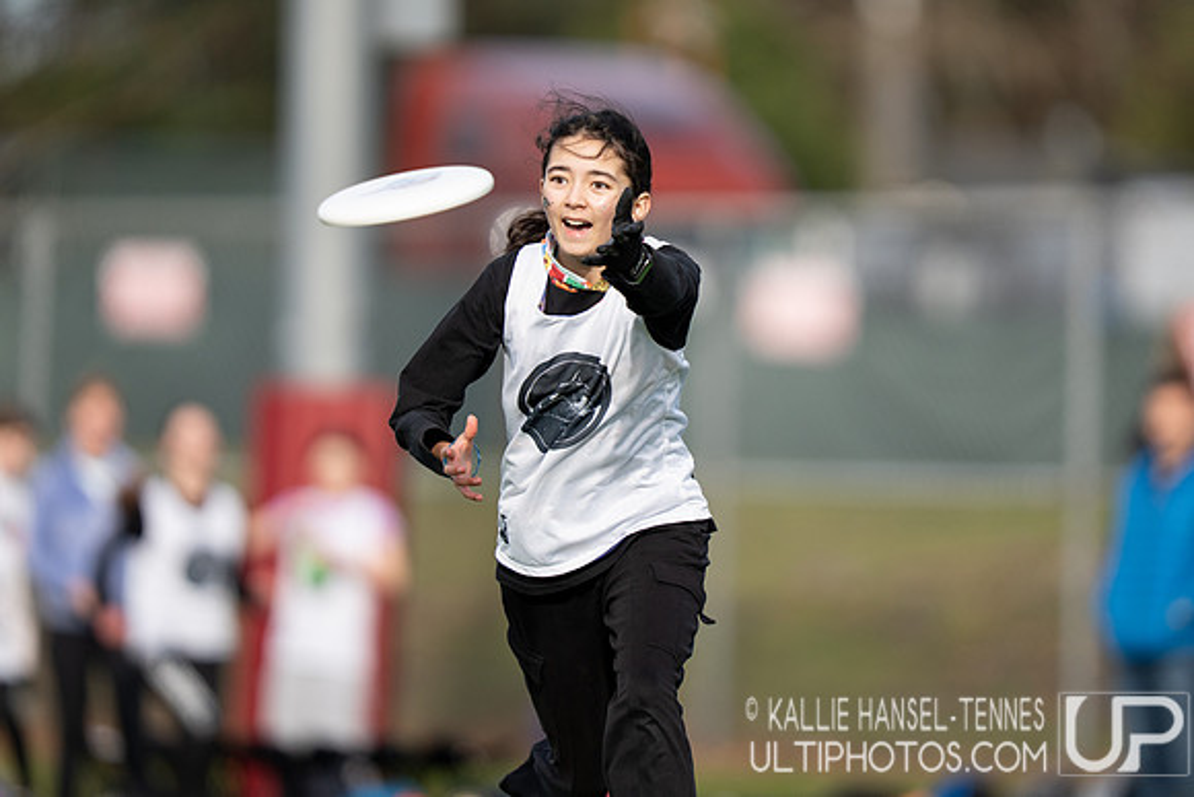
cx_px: 637
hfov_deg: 4.0
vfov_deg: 2.7
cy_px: 301
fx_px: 17098
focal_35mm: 515
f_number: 2.8
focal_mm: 400
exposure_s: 1/2000
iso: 250
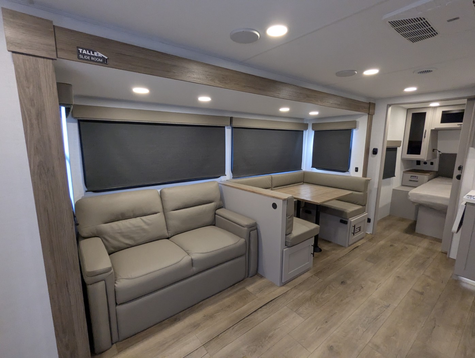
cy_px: 179
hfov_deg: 94.4
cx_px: 238
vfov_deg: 78.2
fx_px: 220
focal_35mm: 16
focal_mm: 2.35
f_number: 2.2
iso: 448
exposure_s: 1/135
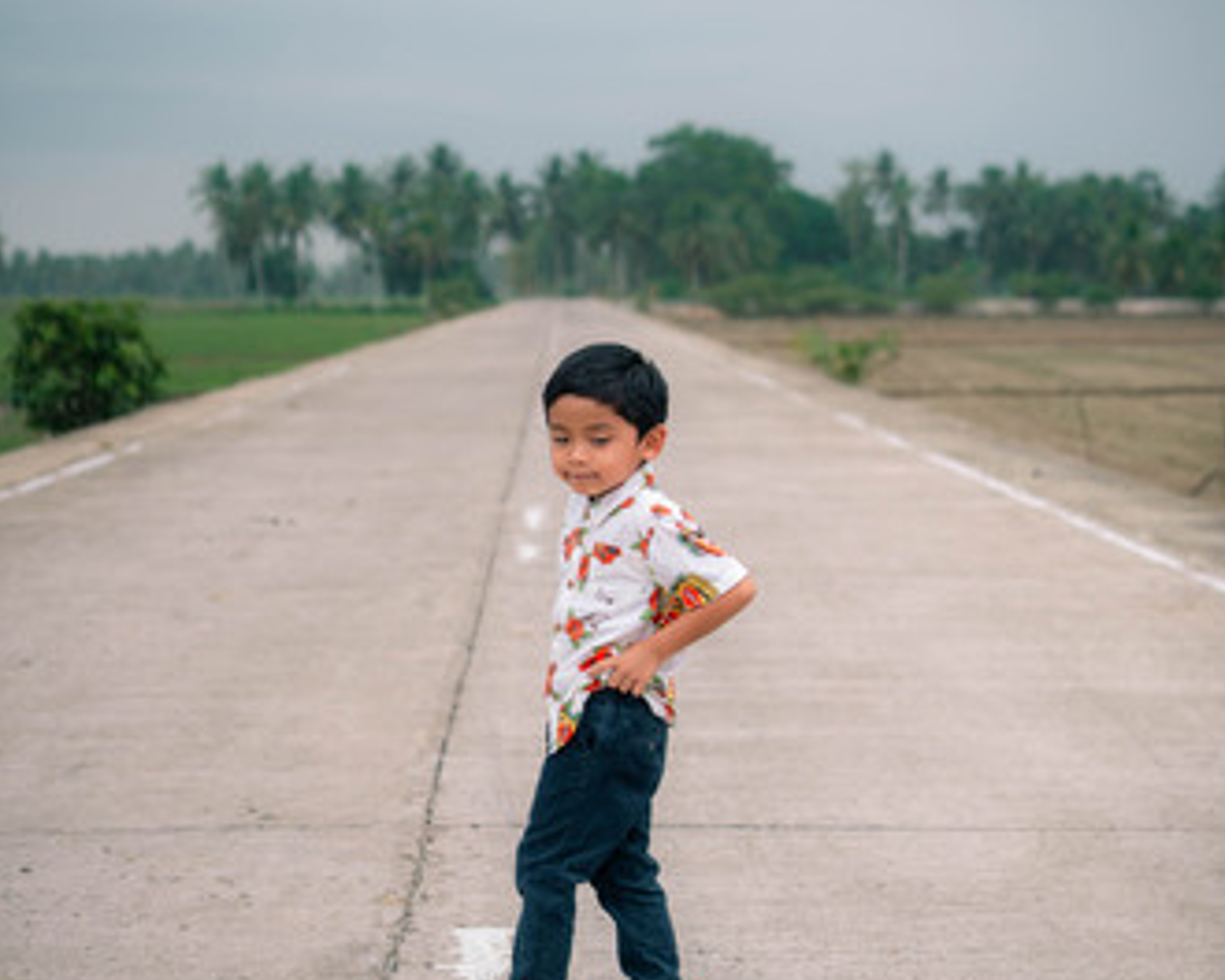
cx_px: 614
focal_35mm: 71
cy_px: 505
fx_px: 2574
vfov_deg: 21.6
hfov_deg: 26.8
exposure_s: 1/1600
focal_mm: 50
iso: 640
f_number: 2.8
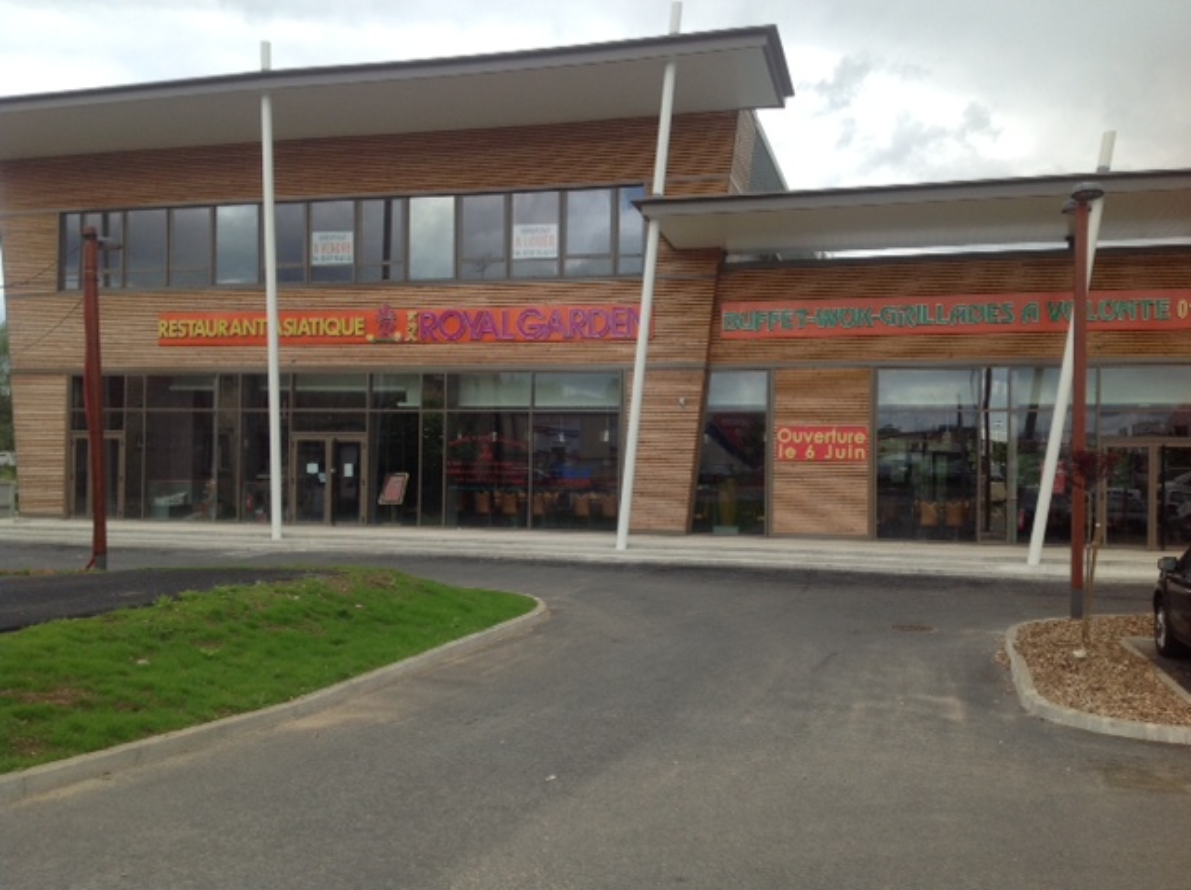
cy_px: 445
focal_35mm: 35
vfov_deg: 40.6
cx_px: 596
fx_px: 1202
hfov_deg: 52.7
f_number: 2.4
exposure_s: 1/1259
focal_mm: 4.28
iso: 50
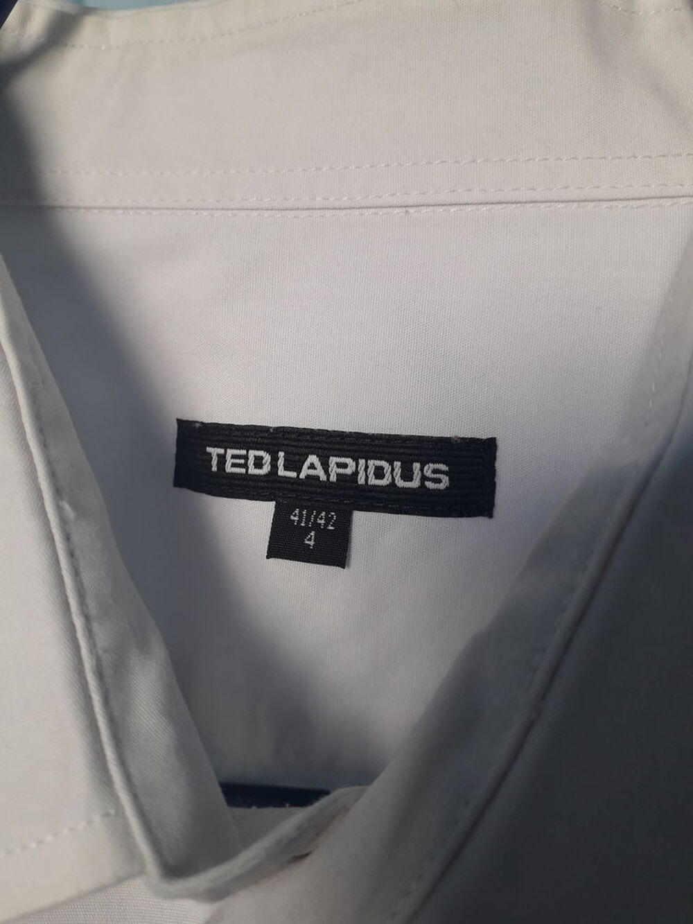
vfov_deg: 65.3
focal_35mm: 27
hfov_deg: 51.4
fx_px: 721
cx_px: 346
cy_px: 462
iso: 64
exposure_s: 1/100
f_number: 1.9
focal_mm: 3.6
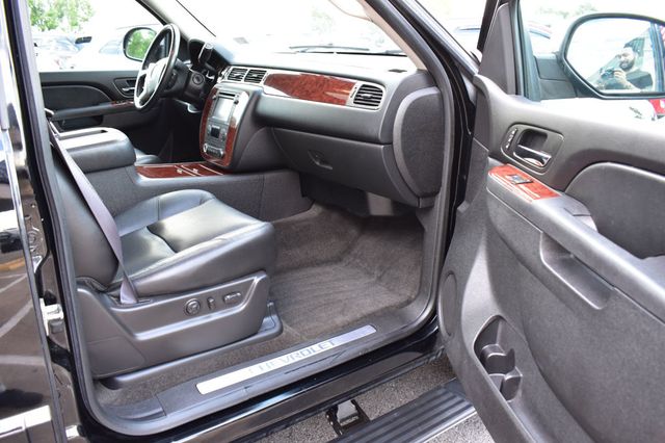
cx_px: 332
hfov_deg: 62.0
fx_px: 554
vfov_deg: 43.6
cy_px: 222
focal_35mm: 30
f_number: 6.3
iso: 500
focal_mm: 20
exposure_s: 1/15
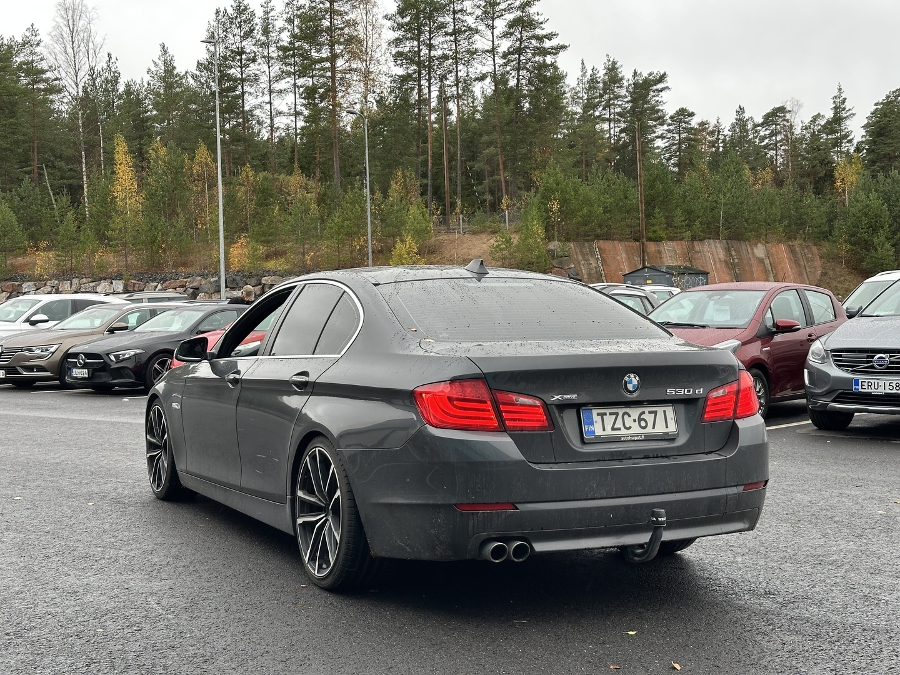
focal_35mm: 48
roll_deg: +2.0
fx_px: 1248
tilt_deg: -1.4
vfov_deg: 30.3
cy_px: 338
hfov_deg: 39.7
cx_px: 450
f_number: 1.78
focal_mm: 6.86
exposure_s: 1/192
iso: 50
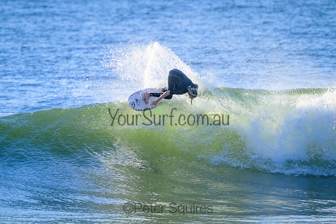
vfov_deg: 1.7
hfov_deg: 2.6
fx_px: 7468
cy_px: 112
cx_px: 168
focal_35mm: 800
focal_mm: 800
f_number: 11
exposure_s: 1/2000
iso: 1800
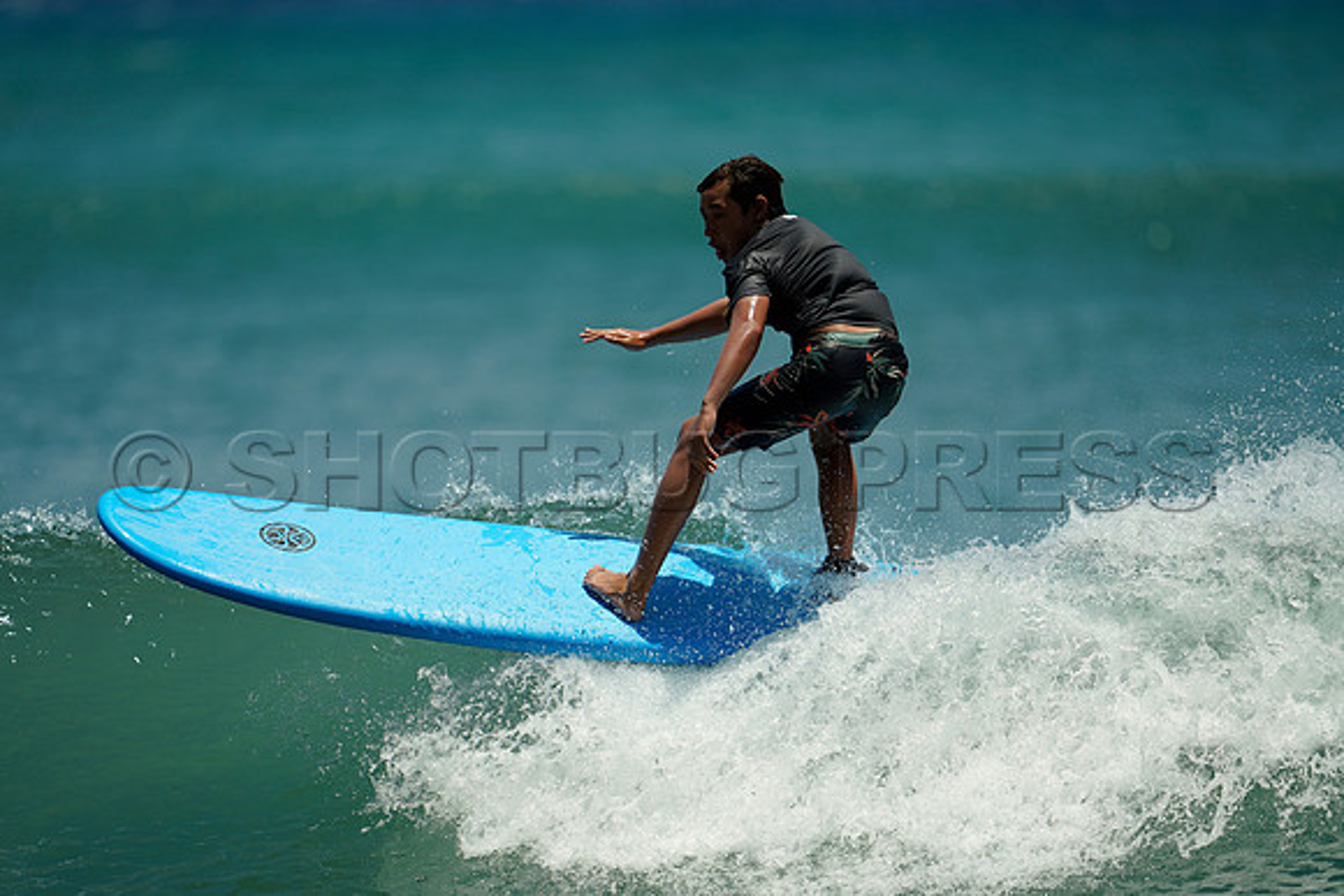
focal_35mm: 400
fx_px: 14936
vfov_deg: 3.4
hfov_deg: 5.2
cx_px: 672
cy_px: 448
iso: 125
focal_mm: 400
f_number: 2.8
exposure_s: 1/1600
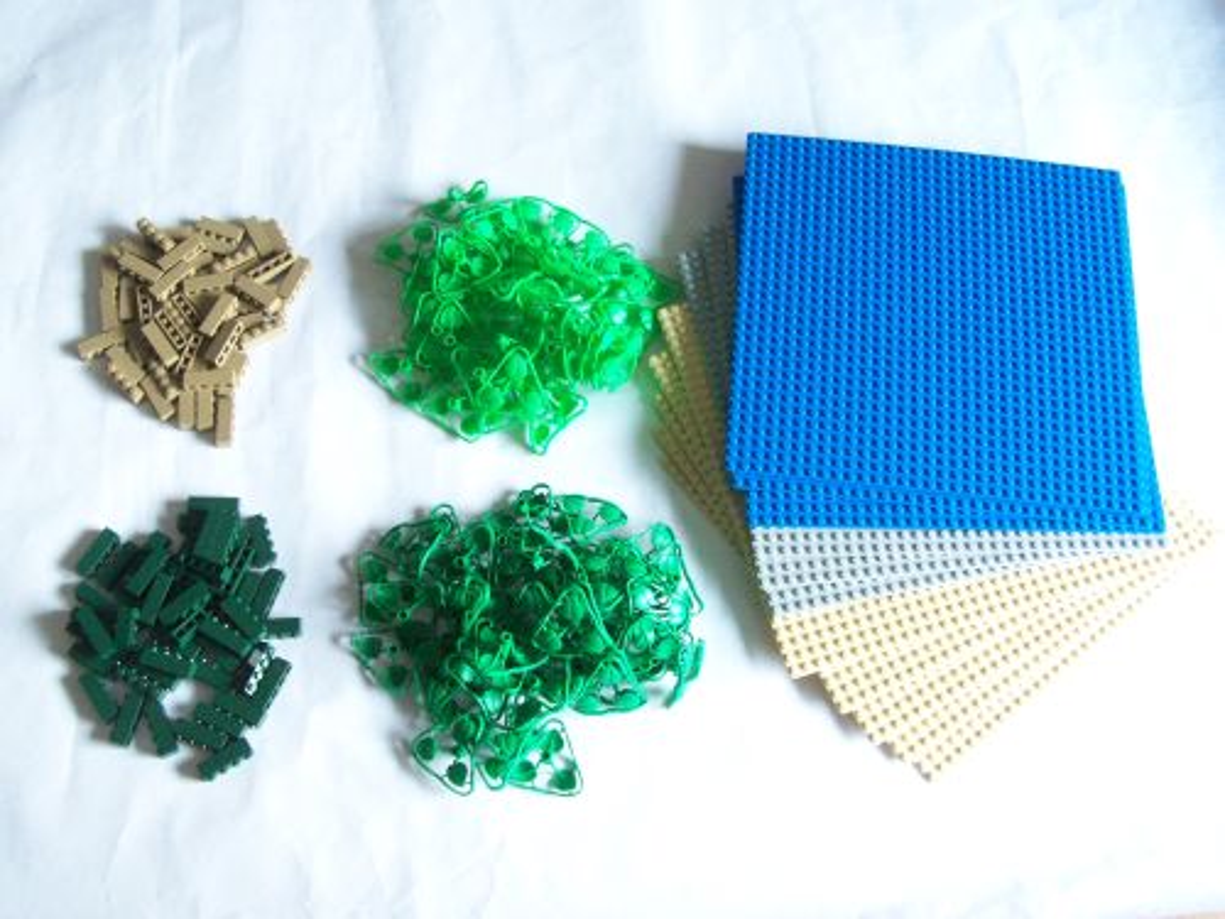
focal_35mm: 38
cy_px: 460
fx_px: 1345
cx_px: 612
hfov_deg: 49.0
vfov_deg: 37.7
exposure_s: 1/20
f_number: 4
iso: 400
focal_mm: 6.3
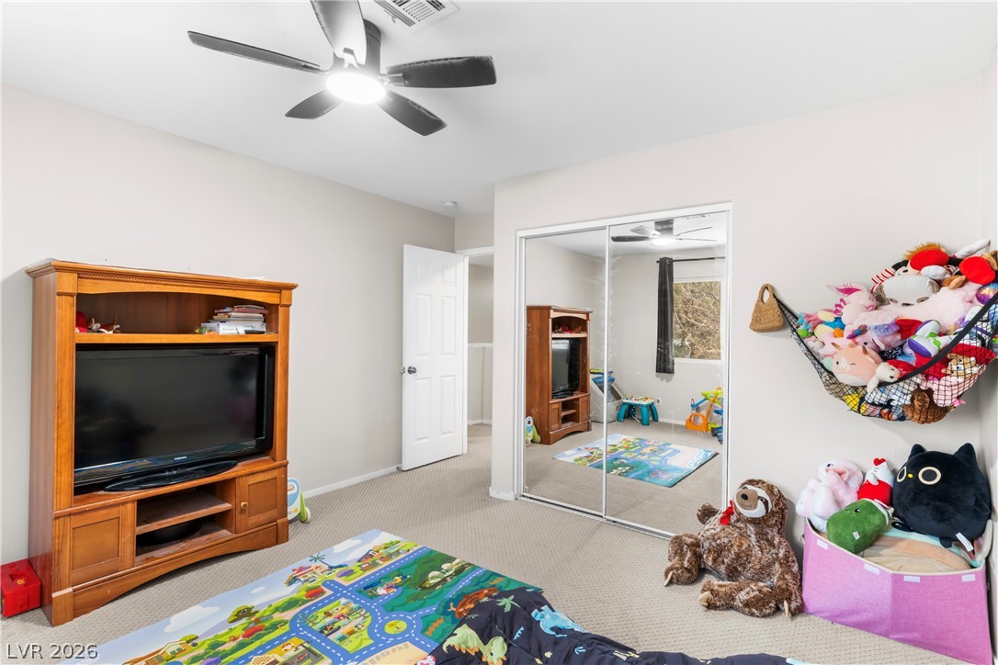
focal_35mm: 17
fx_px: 471
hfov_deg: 93.3
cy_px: 332
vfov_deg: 70.4
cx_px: 499
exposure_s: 1
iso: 400
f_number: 8
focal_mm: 17
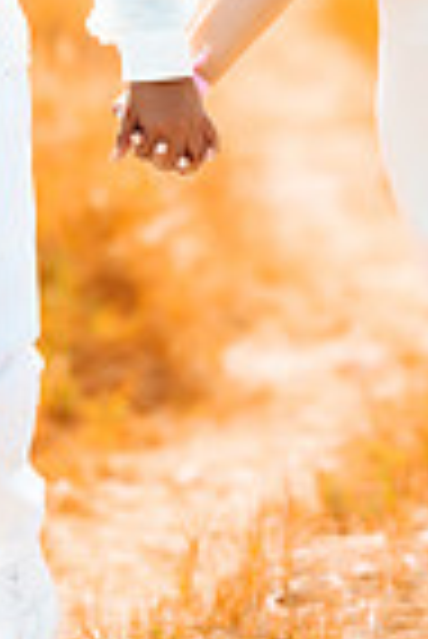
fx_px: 7596
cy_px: 50
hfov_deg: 3.2
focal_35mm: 427
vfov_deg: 4.8
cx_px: 207
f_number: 1.8
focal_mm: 135
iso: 100
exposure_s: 1/1250
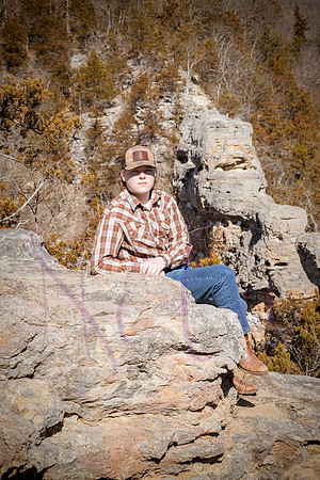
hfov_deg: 15.9
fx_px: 1147
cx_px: 160
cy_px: 240
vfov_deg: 23.6
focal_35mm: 86
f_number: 14
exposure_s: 1/1000
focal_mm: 86
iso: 800
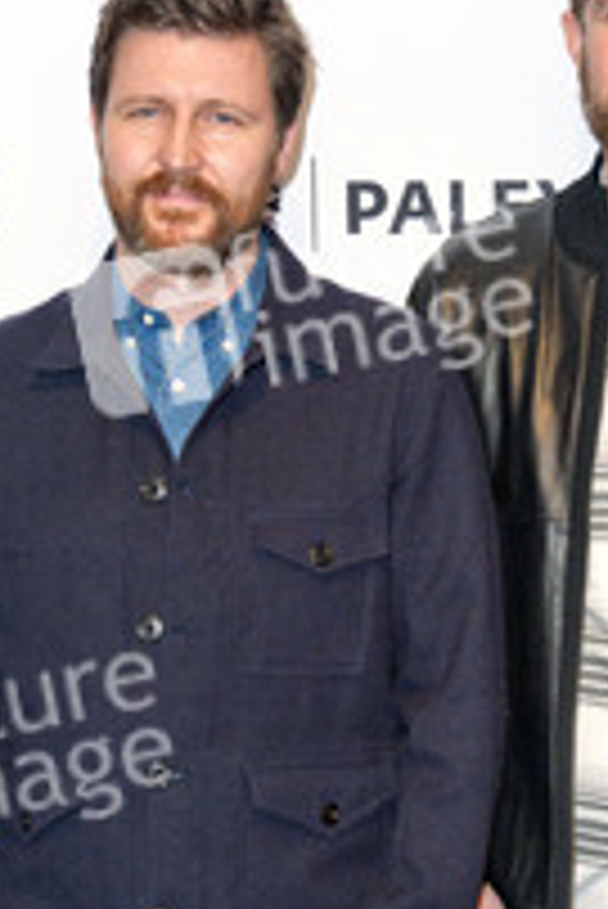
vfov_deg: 24.4
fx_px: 2099
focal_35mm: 83
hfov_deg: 16.4
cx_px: 435
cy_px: 536
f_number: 4
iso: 400
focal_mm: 42
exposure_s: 1/400
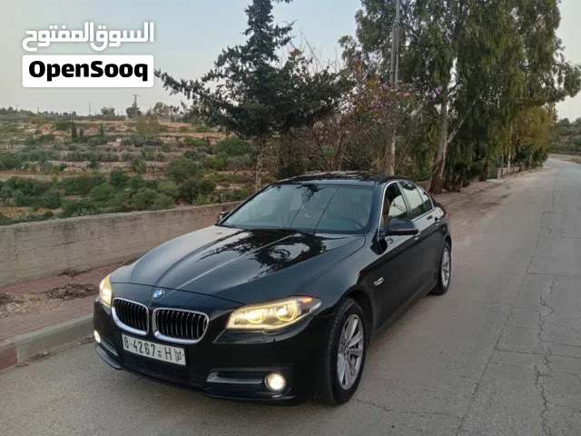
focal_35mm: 26
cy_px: 218
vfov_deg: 53.1
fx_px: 436
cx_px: 290
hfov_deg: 67.3
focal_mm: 3.96
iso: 219
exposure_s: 1/50
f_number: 1.8
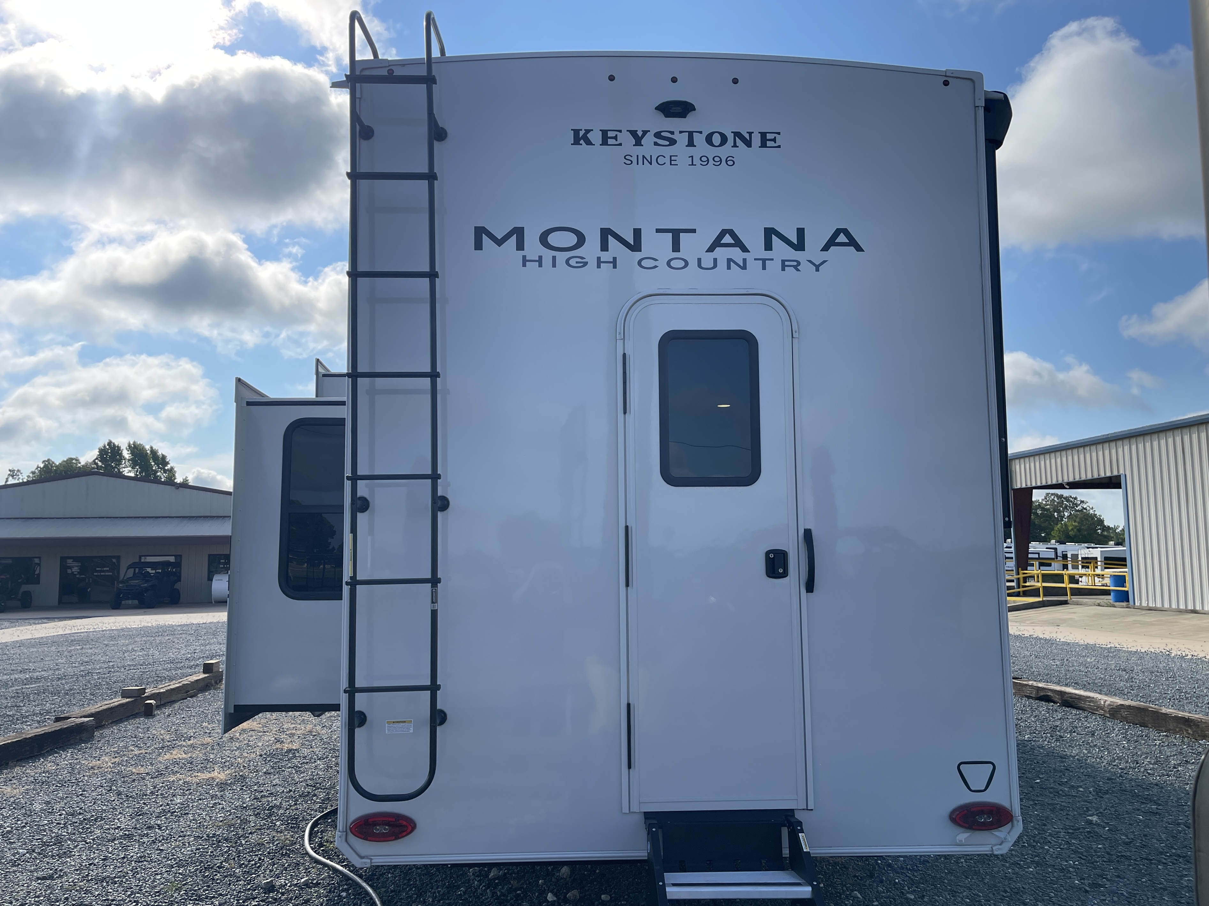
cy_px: 453
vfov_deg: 54.9
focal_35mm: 25
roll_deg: -0.5
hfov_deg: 69.4
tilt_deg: +5.2
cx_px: 604
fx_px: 873
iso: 32
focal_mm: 5.1
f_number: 1.6
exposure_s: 1/4049
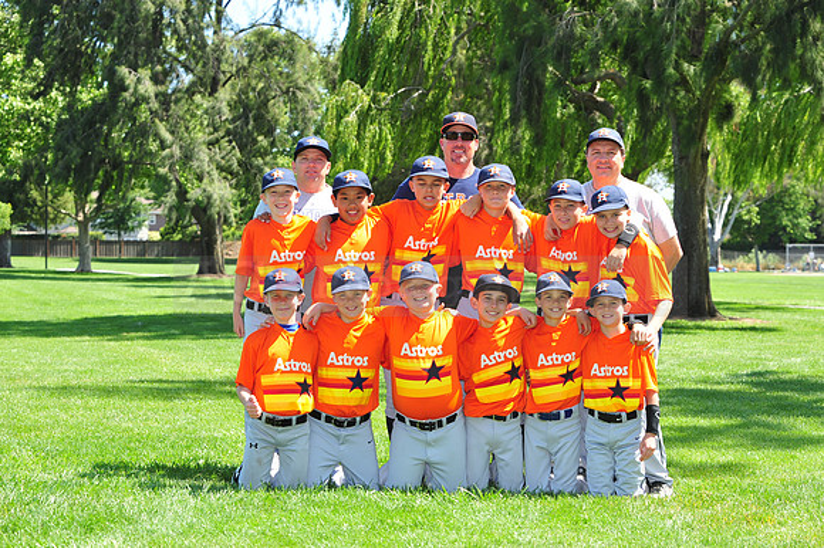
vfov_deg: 15.9
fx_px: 1967
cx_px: 412
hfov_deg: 23.7
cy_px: 274
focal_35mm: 86
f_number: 7.1
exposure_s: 1/250
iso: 200
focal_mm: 86
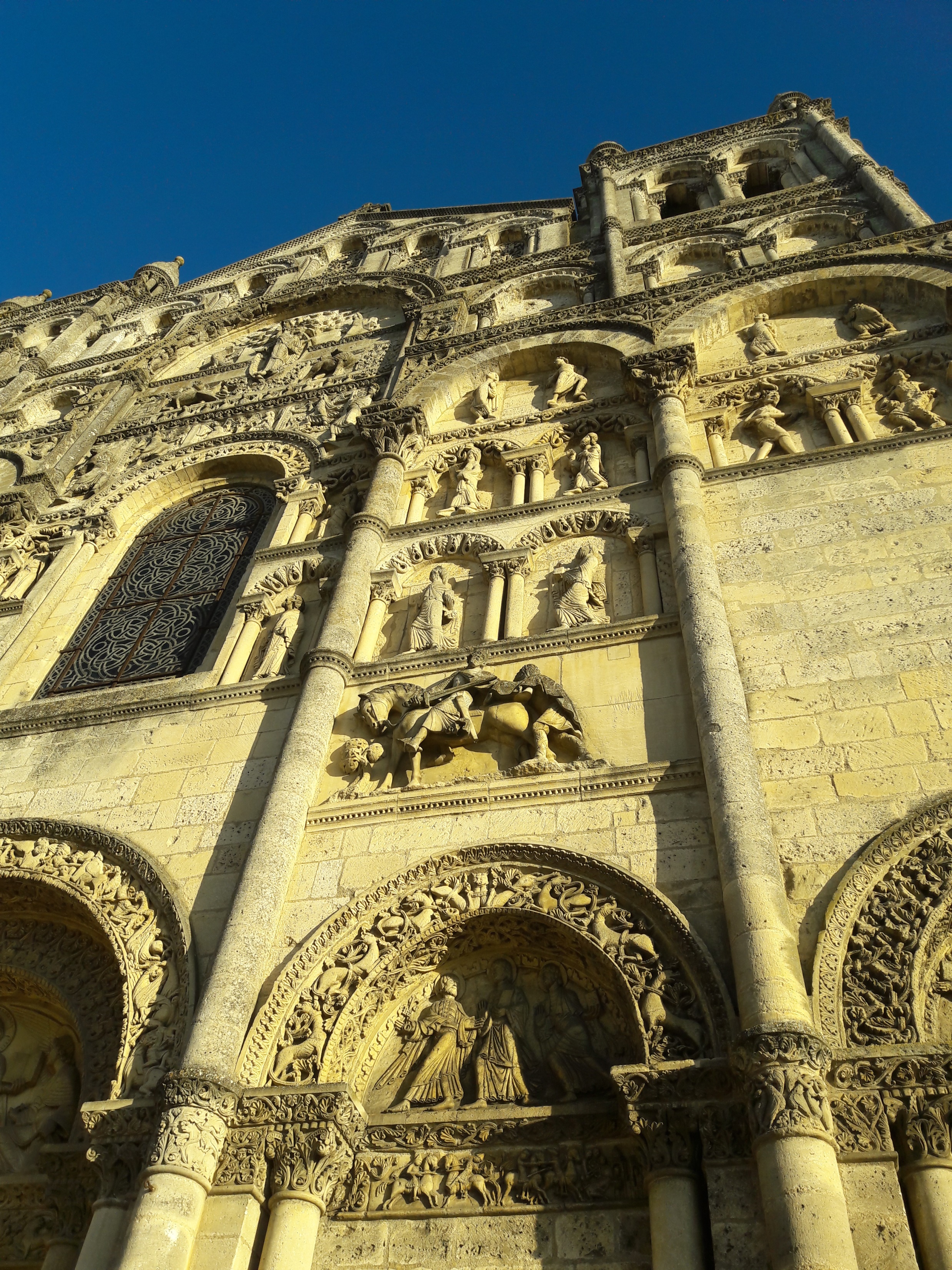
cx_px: 476
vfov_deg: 63.4
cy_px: 635
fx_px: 1027
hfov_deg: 49.8
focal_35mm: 28
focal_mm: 3.7
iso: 40
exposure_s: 1/1103
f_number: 1.9
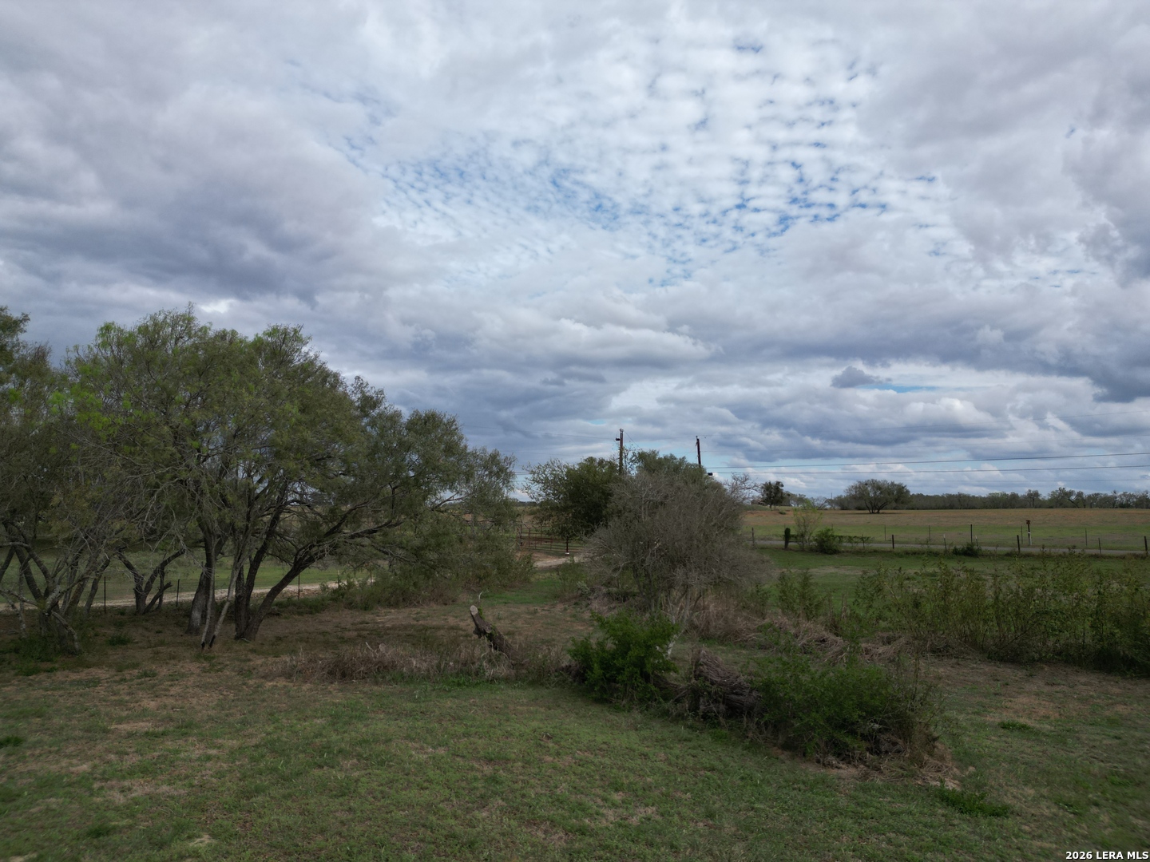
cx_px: 575
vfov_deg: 56.8
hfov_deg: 71.6
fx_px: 797
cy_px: 431
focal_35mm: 24
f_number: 1.7
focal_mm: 6.72
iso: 110
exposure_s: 1/3200
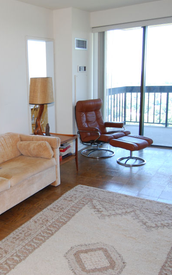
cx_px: 28
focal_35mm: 37
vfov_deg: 53.0
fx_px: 276
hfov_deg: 33.4
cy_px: 133
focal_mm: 15
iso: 200
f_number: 4.5
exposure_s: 1/80
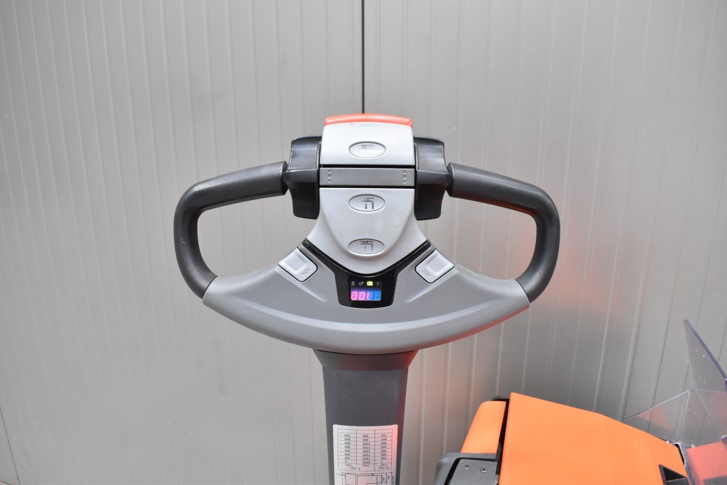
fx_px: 545
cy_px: 242
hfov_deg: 67.4
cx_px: 364
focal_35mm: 27
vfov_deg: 47.9
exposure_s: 1/25
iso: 1600
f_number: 5
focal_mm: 18
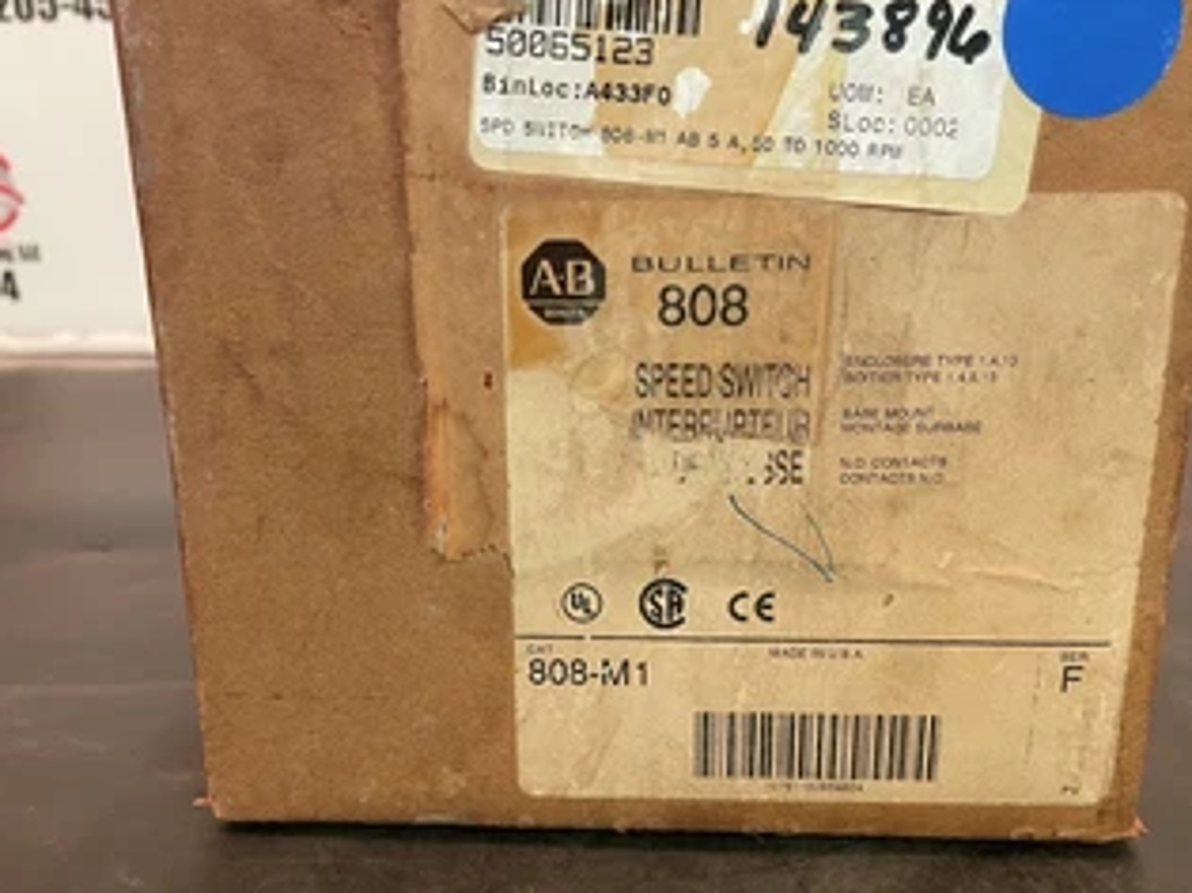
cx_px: 598
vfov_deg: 42.8
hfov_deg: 55.4
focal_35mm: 33
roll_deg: +0.3
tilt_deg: -17.2
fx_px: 1136
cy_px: 526
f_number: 1.6
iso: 320
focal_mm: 4.2
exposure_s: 1/59
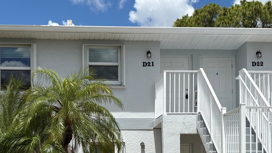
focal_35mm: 60
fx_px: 433
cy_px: 161
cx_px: 117
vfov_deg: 19.4
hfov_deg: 34.8
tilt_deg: +1.8
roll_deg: -0.3
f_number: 1.6
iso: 50
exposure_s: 1/5814
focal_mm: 5.96
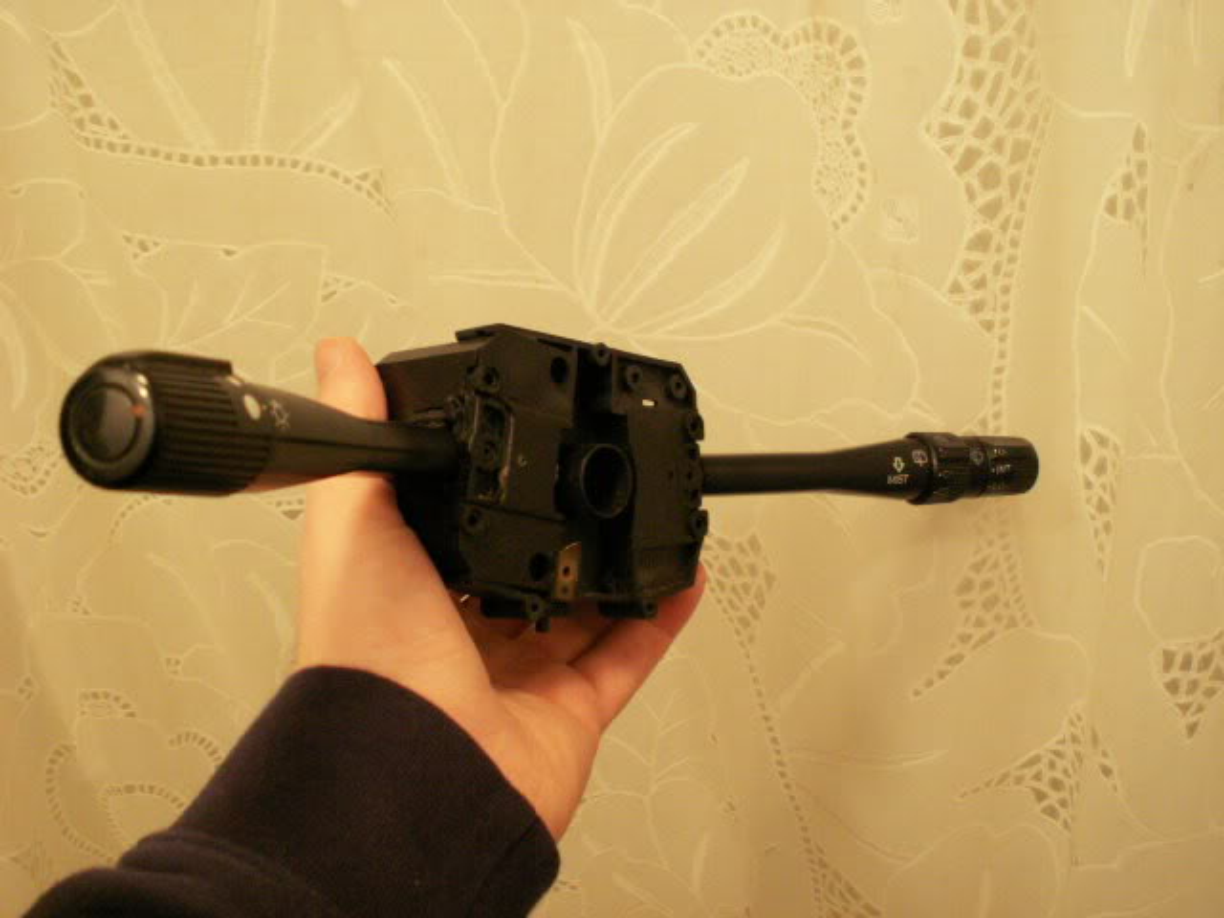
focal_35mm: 35
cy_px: 459
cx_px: 612
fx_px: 1238
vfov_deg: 40.7
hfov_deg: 52.6
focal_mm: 5.86
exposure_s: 1/8
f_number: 2.8
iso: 160
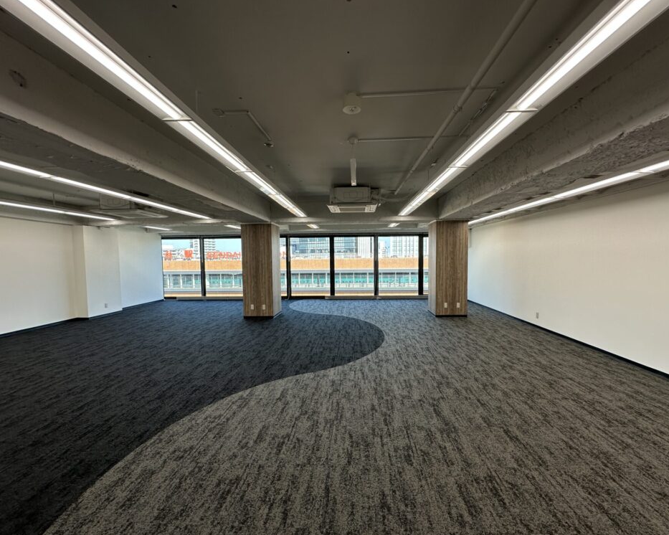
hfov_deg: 96.8
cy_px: 274
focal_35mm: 15
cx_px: 344
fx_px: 297
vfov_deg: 84.0
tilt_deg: -3.3
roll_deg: +0.7
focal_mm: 2.22
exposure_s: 1/185
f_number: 2.2
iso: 40
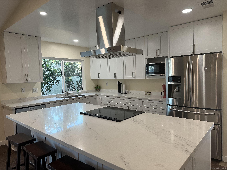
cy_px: 85
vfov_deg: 56.8
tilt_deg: -3.3
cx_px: 114
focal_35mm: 24
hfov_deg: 71.6
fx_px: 157
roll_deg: +1.2
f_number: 1.78
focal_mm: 6.86
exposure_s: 1/120
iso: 160
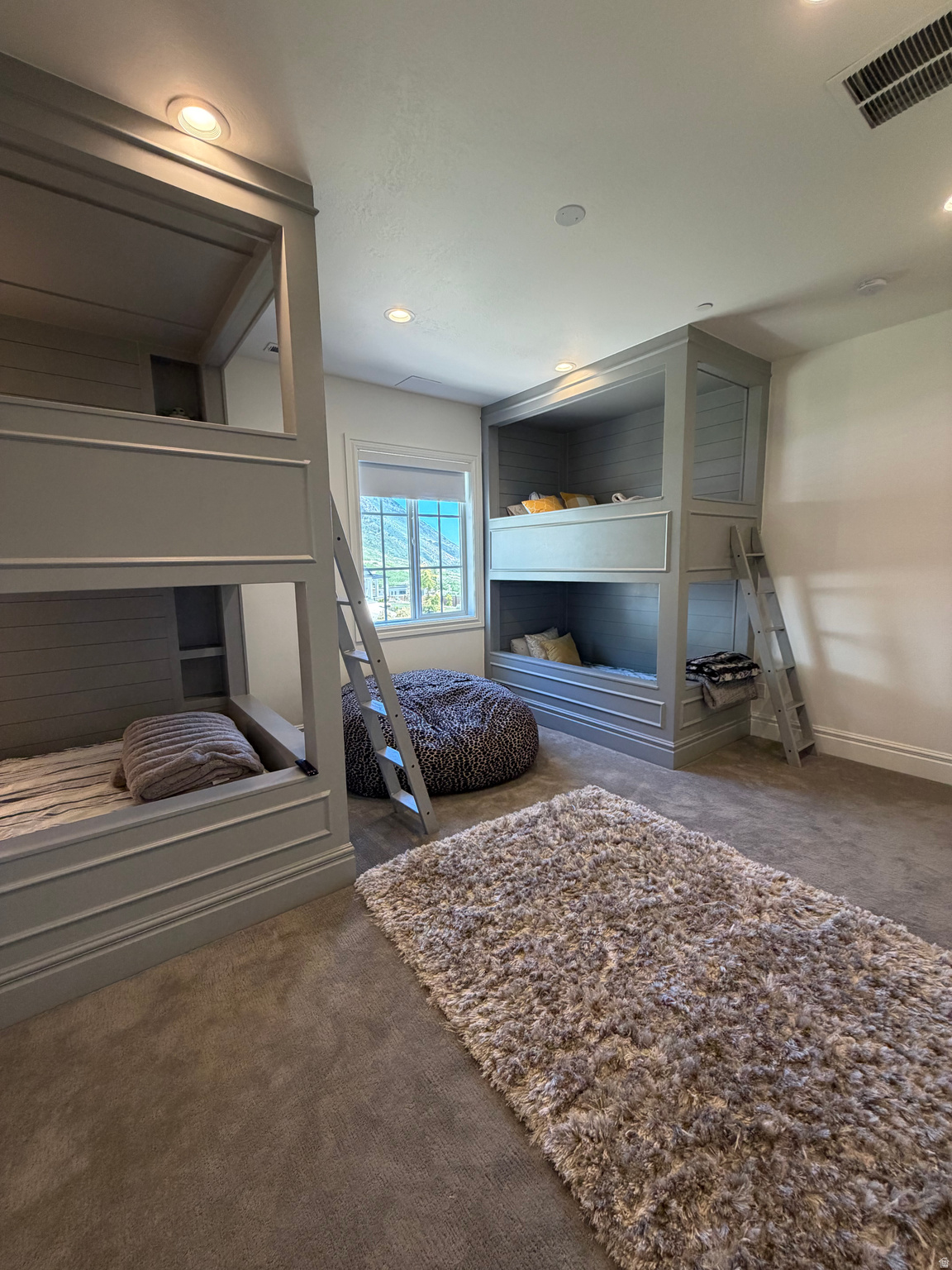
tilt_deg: -7.4
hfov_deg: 85.7
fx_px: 513
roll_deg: +0.5
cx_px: 476
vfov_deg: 102.1
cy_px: 635
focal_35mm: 14
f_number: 2.2
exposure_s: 1/120
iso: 250
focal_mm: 2.22
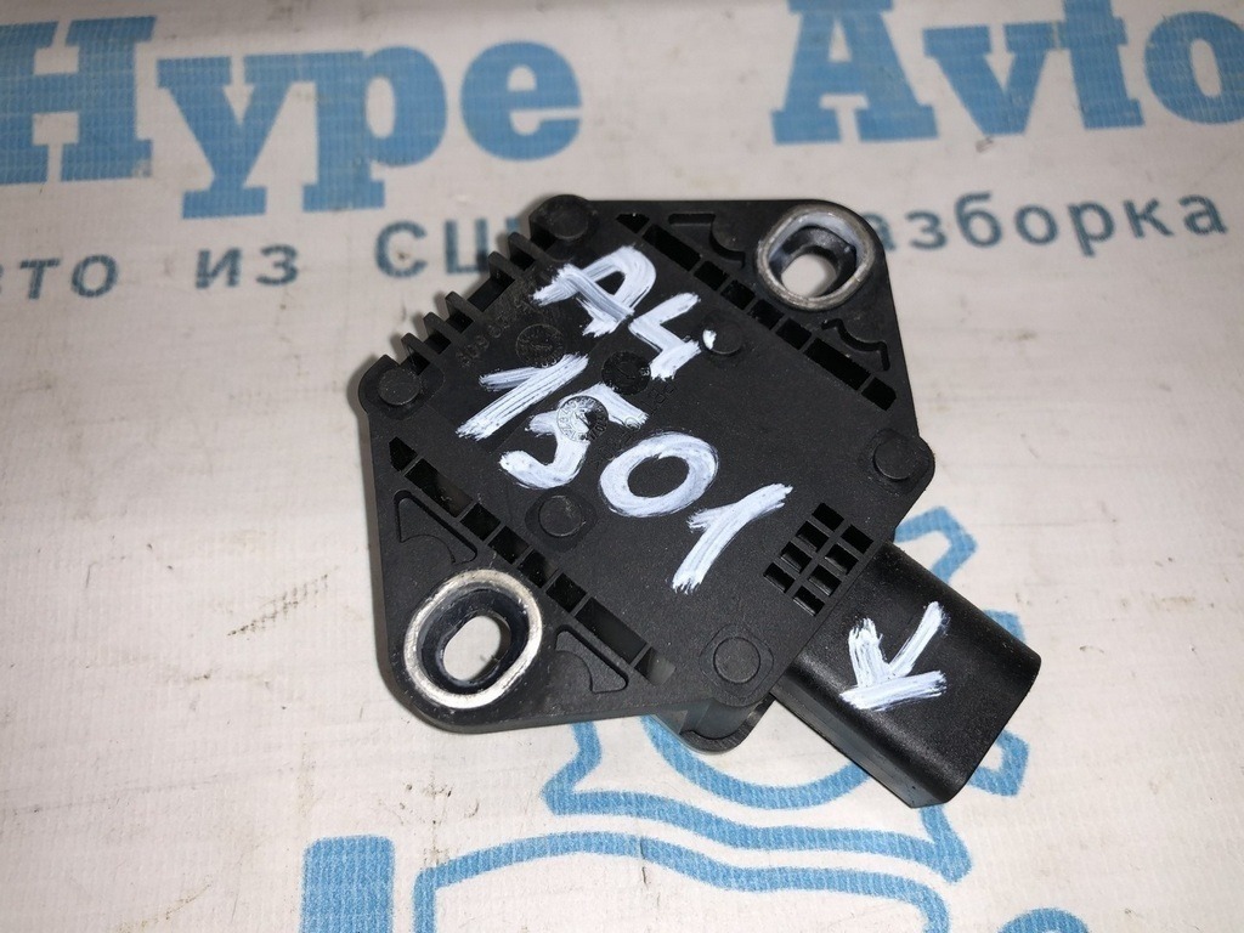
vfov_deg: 49.7
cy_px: 466
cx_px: 622
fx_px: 1006
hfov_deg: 63.4
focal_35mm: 28
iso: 20
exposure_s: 1/276
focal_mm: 4
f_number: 1.8
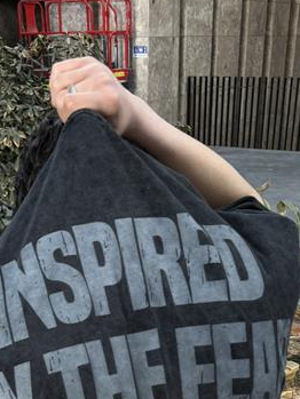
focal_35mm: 55
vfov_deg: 31.0
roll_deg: +1.4
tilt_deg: -31.2
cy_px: 442
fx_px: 635
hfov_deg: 26.5
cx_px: 126
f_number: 1.78
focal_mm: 6.76
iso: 200
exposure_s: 1/89
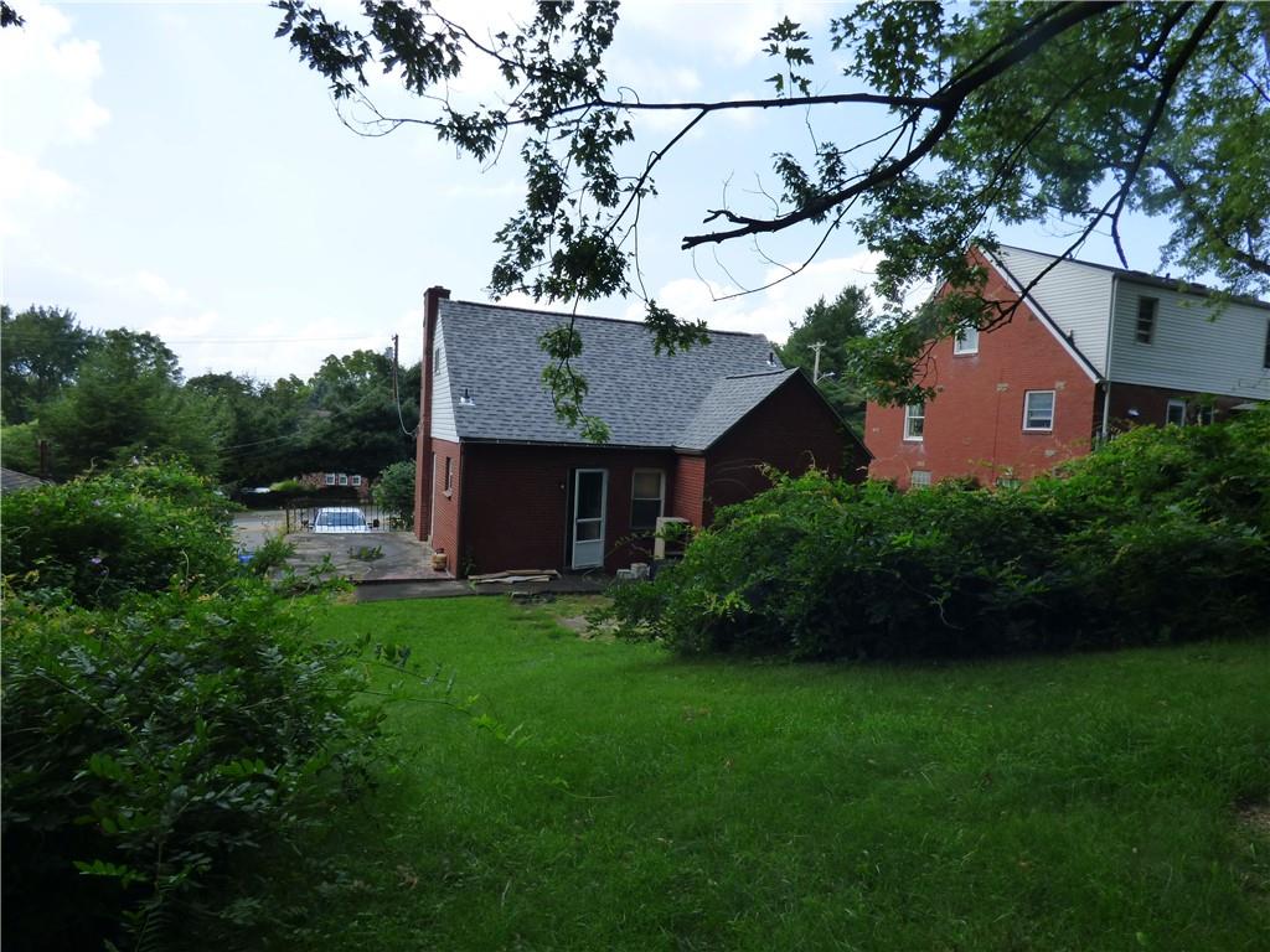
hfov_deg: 81.7
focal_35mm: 20
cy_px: 476
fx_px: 734
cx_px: 635
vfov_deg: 66.0
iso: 200
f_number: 3.5
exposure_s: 1/640
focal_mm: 3.58
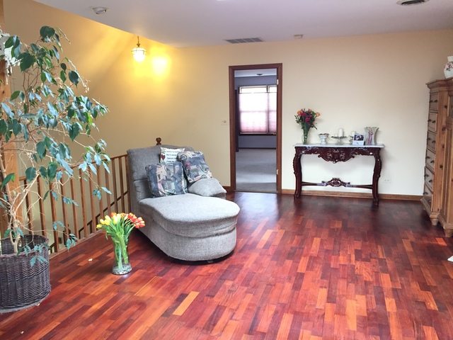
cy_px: 170
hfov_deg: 61.7
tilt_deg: -8.4
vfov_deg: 48.2
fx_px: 380
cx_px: 226
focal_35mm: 29
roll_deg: +1.2
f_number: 2.2
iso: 100
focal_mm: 4.15
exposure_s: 1/30
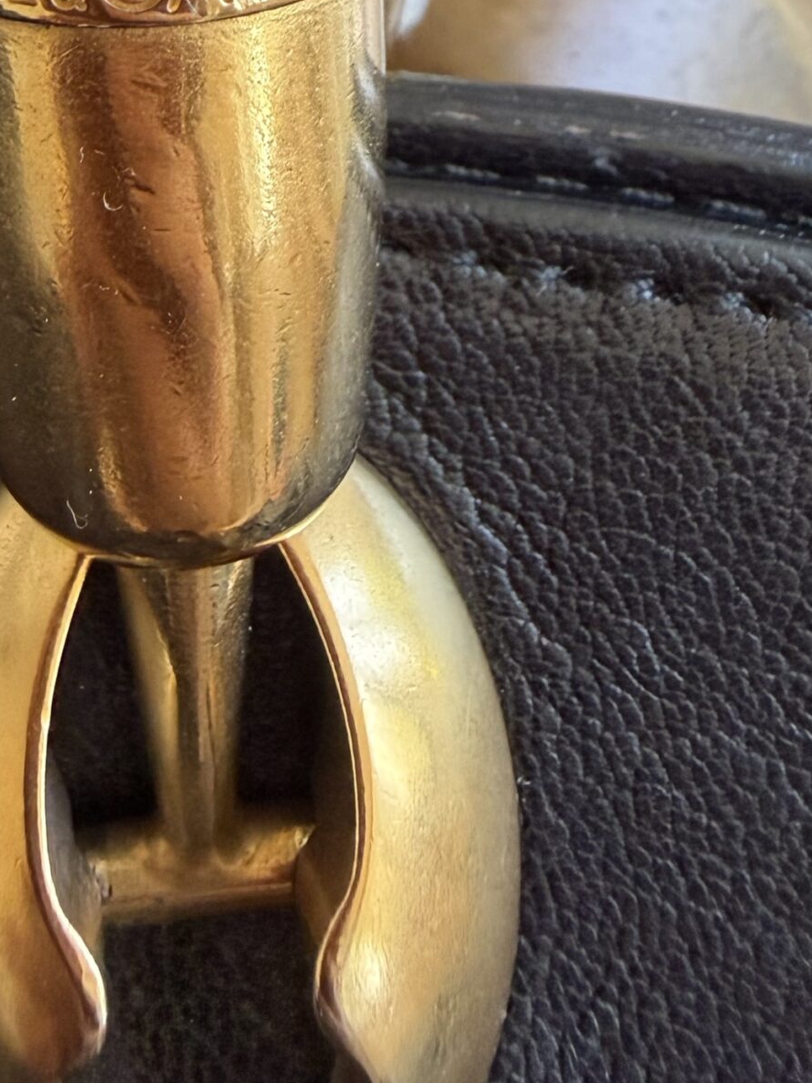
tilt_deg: -58.6
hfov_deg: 27.5
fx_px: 1627
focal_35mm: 52
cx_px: 174
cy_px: 64
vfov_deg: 34.3
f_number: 2.2
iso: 320
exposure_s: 1/101
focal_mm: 2.22
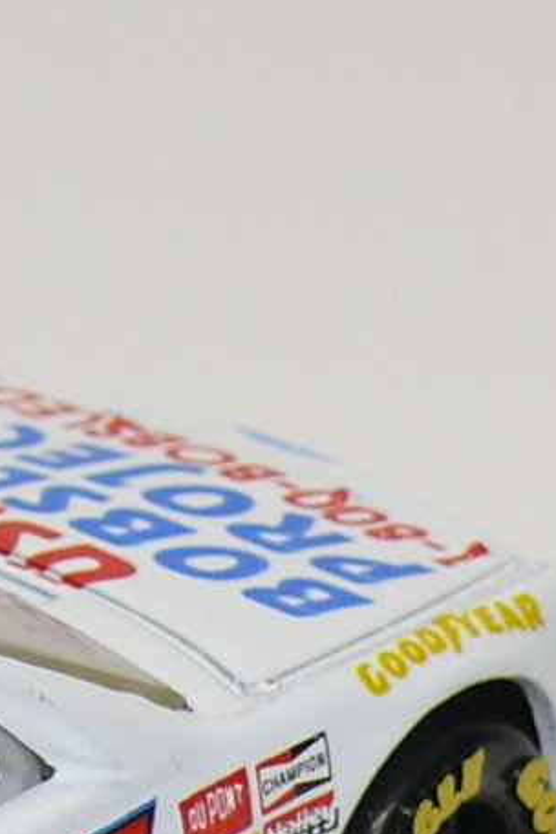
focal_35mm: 394
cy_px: 799
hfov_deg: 3.5
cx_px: -271
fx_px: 9127
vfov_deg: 5.2
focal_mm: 13.8
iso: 100
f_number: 4
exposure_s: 1/30
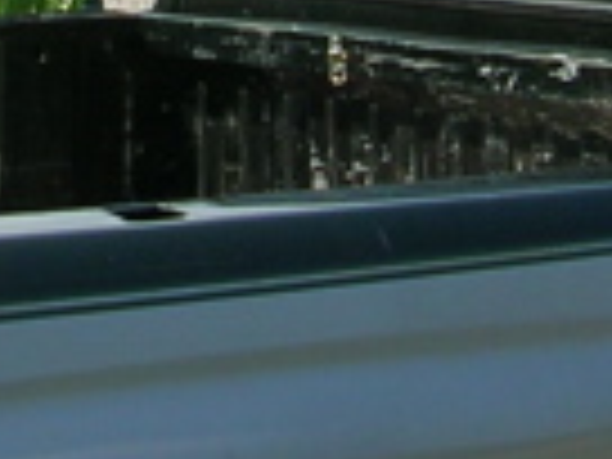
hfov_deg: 11.0
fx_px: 3165
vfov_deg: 8.0
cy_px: -392
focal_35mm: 179
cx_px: 72
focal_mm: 5.8
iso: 50
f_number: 5.6
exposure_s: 1/231
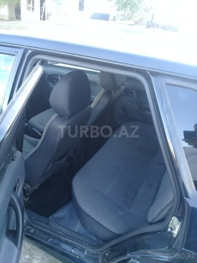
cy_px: 132
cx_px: 98
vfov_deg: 58.4
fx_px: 235
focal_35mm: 31
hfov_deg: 45.4
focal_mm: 3.3
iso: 64
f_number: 2.2
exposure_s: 1/33
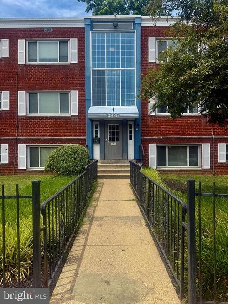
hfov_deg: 56.8
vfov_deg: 71.6
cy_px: 152
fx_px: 211
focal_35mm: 24
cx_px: 114
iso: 80
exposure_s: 1/3953
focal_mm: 6.76
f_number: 1.78
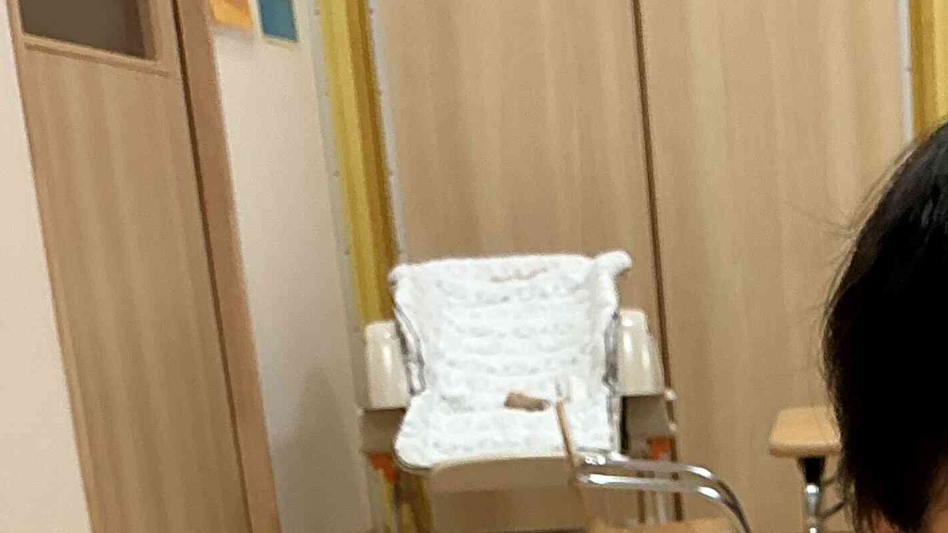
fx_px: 2262
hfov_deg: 22.7
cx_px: 947
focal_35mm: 90
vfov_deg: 12.2
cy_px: 1001
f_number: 1.8
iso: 40
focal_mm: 3
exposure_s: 1/120
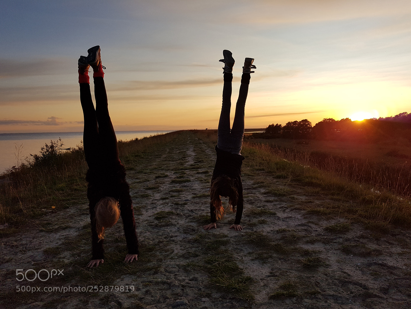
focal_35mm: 26
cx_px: 206
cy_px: 154
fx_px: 309
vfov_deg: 53.1
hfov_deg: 67.3
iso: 50
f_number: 1.7
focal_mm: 4.2
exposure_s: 1/1092
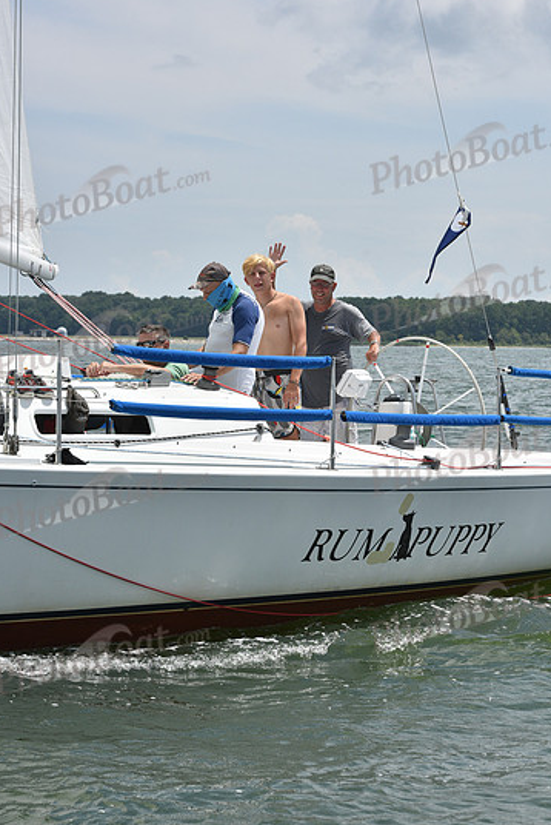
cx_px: 290
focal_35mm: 106
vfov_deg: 19.3
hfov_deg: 12.9
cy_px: 399
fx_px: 2430
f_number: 10
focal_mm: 98
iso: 320
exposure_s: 1/1000
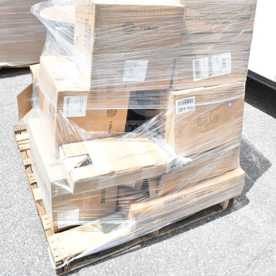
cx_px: 136
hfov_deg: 47.2
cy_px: 106
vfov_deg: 46.8
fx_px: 316
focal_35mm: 35
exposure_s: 1/640
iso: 1600
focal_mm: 18
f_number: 13
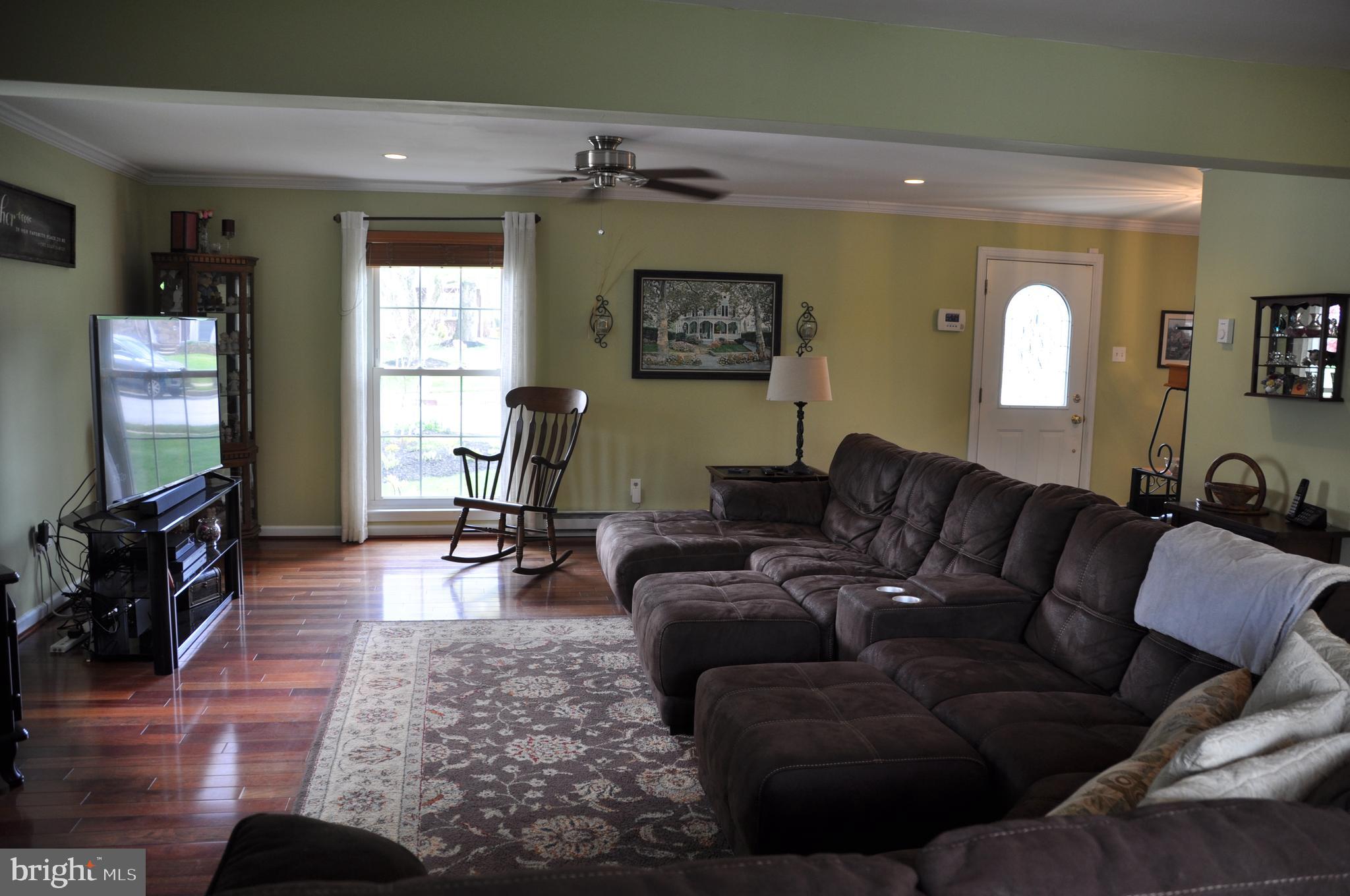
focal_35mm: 27
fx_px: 1011
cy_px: 448
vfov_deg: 47.8
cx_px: 675
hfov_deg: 67.4
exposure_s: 1/40
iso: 200
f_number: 3.5
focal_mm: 18
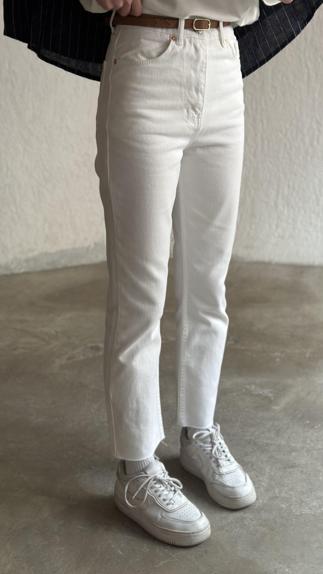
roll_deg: +2.2
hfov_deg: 22.6
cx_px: 177
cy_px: 289
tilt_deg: -38.3
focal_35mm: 53
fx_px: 807
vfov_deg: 39.2
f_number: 1.78
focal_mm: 6.86
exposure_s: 1/121
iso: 125
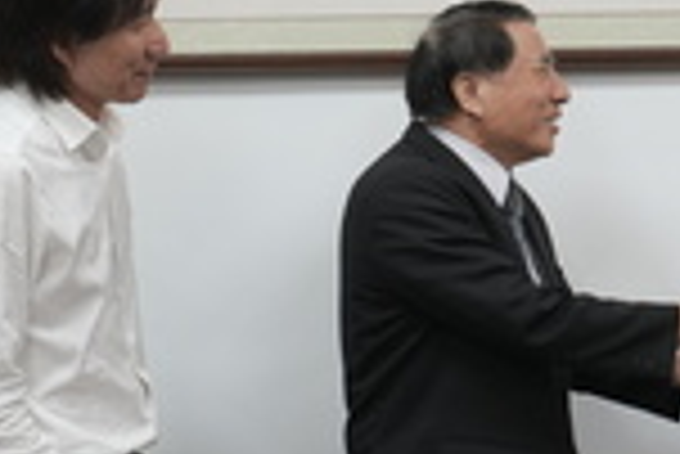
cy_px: 160
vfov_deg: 7.8
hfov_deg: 11.6
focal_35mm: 177
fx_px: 3346
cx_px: 531
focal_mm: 67
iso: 1000
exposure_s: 1/80
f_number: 5.6
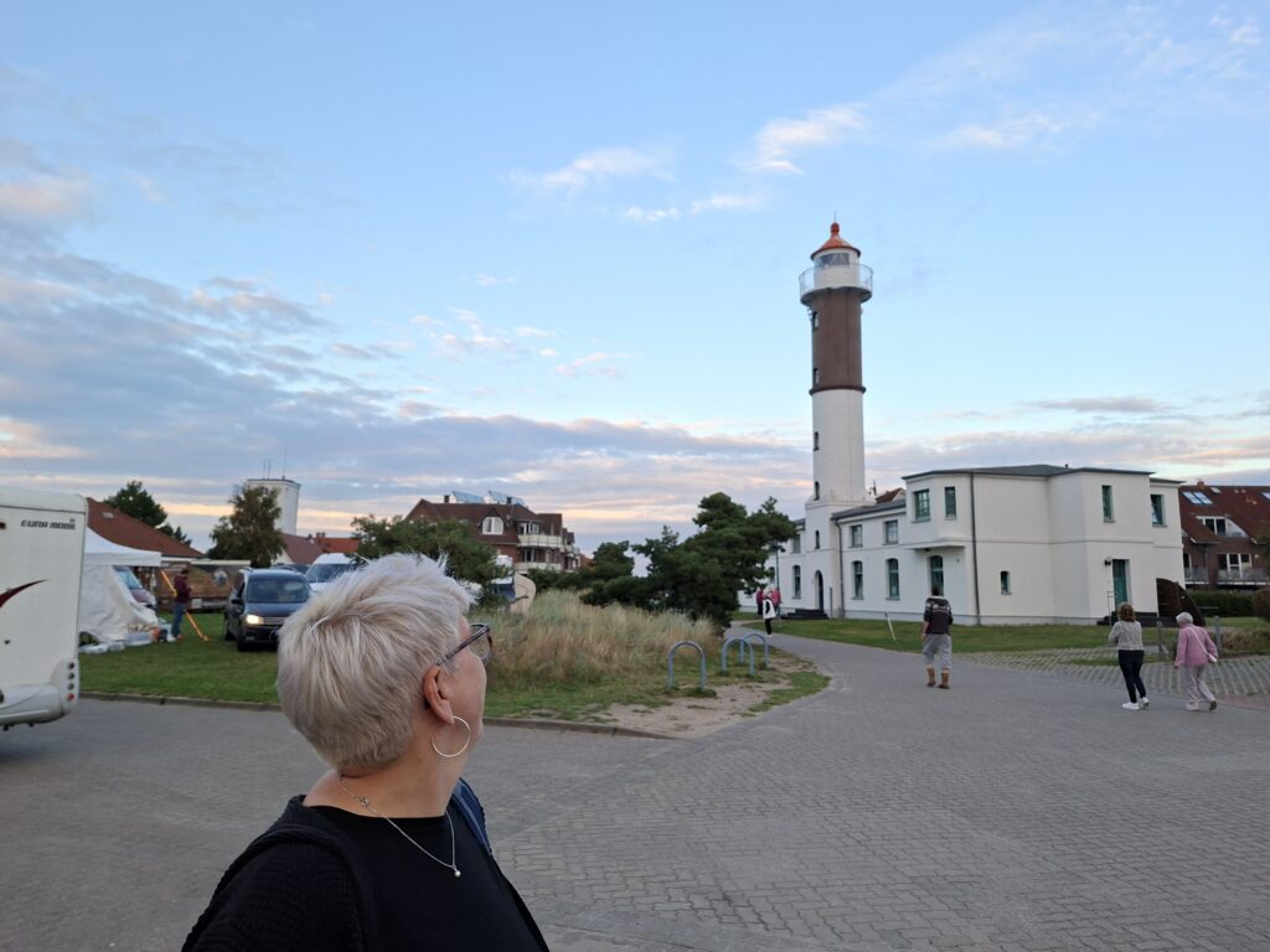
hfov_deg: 73.9
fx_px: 844
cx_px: 635
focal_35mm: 23
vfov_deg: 58.9
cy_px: 476
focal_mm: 5.54
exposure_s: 1/169
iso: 40
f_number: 1.8
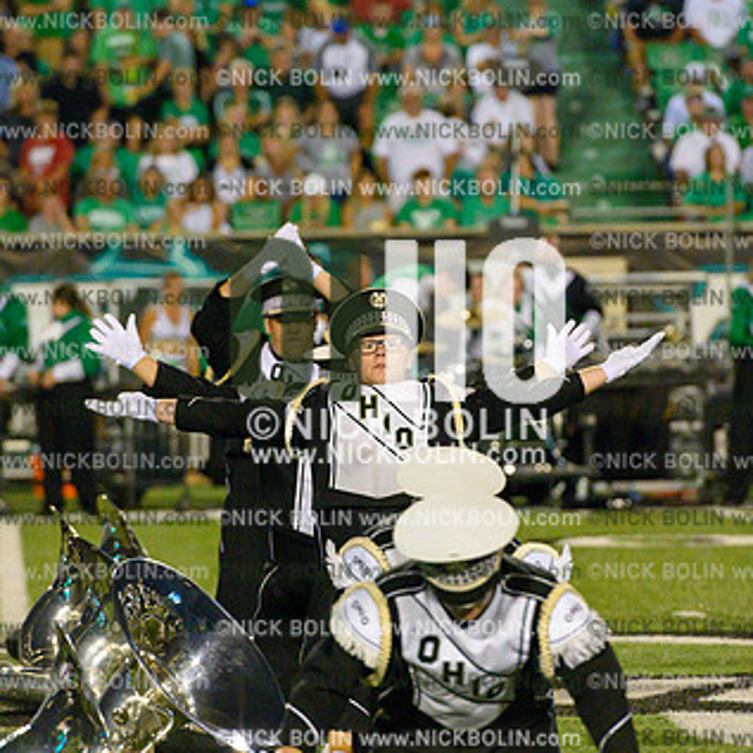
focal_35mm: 311
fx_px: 7654
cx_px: 397
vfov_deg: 5.6
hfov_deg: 5.6
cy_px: 353
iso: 10000
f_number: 4
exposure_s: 1/1600
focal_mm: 200
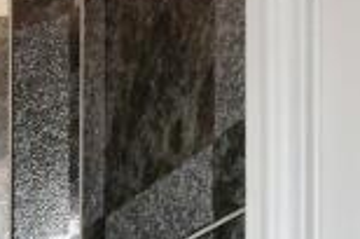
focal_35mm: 120
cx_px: -444
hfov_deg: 13.5
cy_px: 540
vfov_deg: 10.1
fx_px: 1198
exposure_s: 1/60
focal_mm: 18
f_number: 4
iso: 400
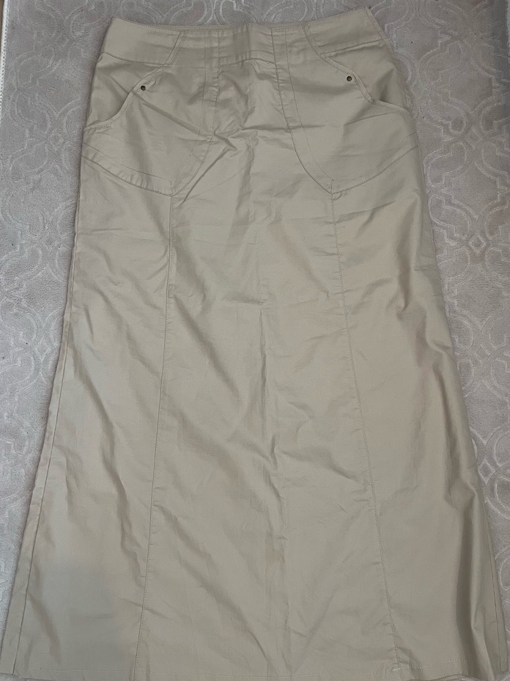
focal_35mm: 28
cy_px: 353
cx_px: 251
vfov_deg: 63.4
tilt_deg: -81.7
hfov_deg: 49.7
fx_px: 550
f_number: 1.6
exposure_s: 1/50
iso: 160
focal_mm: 5.1
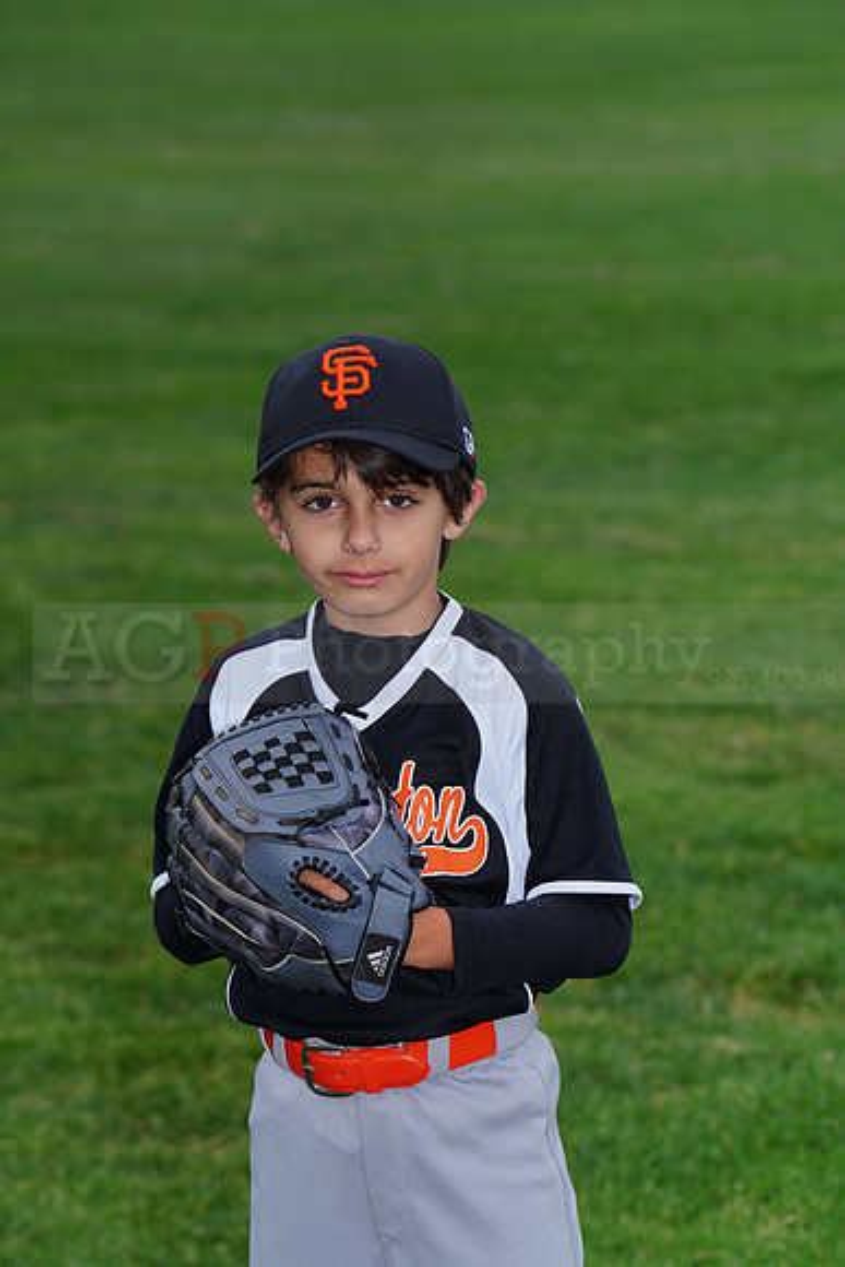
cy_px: 634
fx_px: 7037
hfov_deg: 6.9
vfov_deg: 10.3
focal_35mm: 200
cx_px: 422
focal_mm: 200
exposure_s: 1/200
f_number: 9
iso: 200
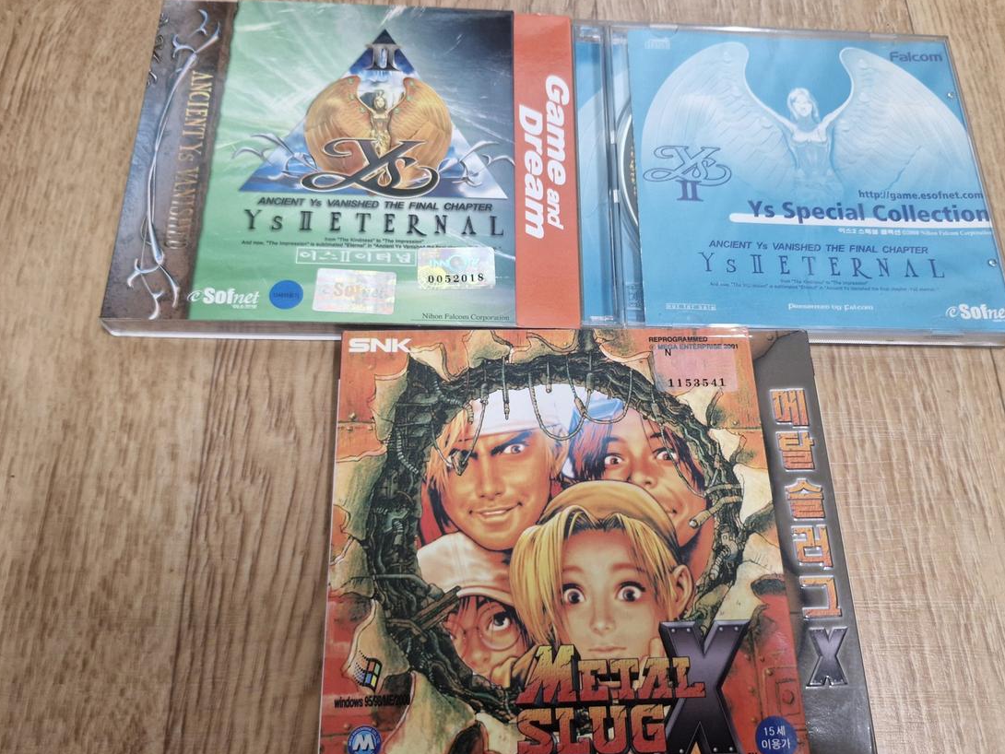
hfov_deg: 65.2
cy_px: 388
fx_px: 784
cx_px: 539
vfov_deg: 51.4
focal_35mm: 27
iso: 640
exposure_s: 1/120
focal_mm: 5.54
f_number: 1.8
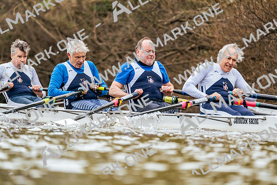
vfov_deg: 2.3
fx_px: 4618
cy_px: 92
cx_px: 138
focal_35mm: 600
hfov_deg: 3.4
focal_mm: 600
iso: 2000
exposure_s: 1/2000
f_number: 6.3
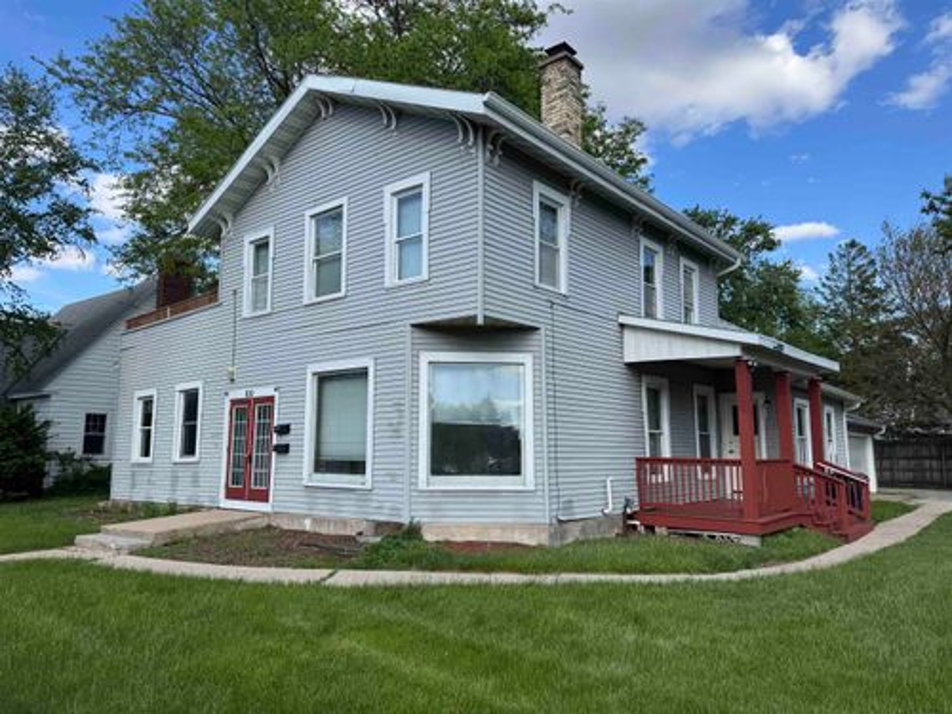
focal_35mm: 24
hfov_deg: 71.6
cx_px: 476
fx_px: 660
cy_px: 357
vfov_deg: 56.8
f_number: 1.78
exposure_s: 1/2506
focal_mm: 6.76
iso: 80
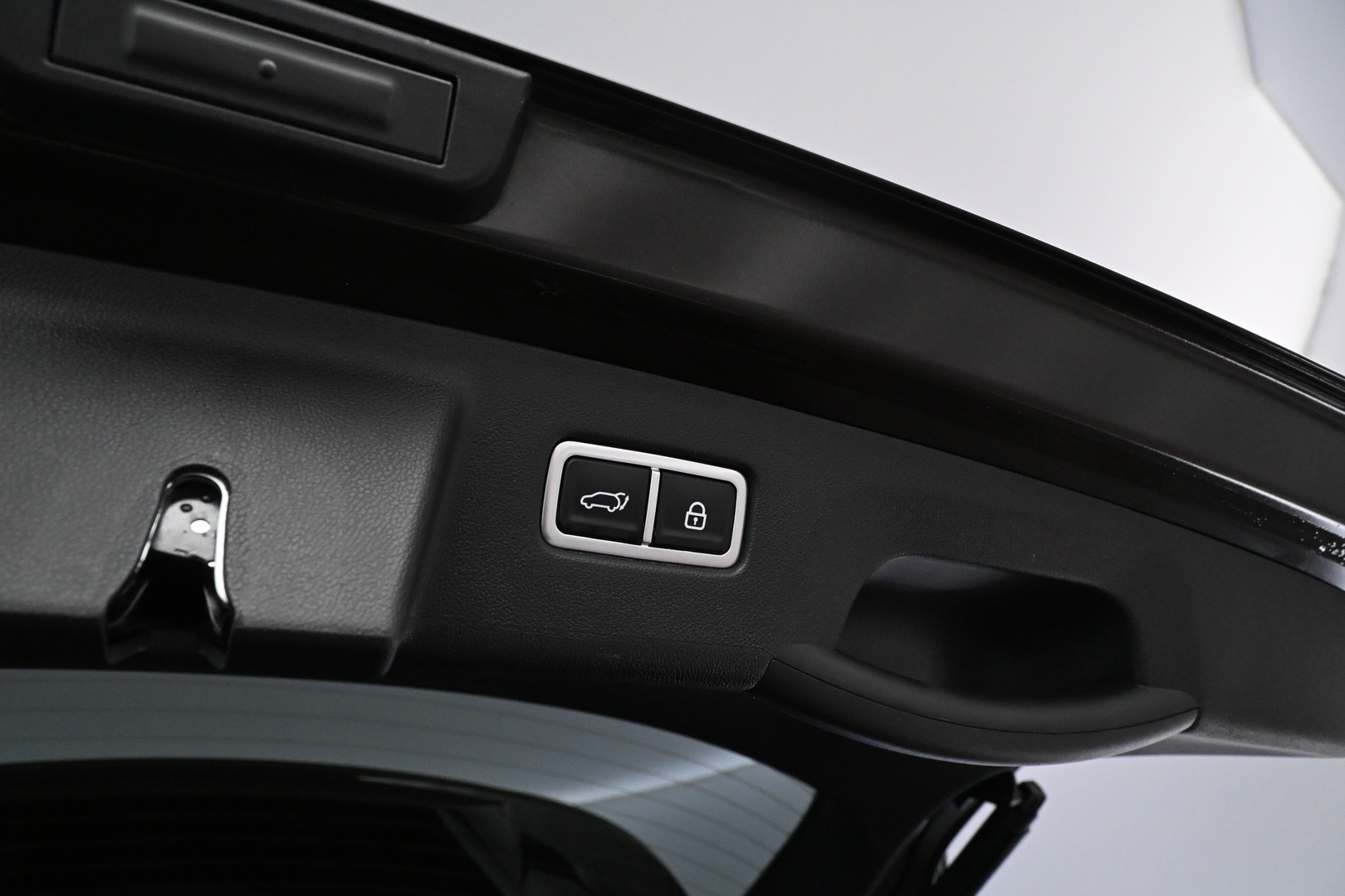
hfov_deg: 70.4
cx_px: 672
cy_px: 448
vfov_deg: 50.4
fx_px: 953
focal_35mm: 26
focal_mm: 17
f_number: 5.6
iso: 4000
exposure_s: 1/125
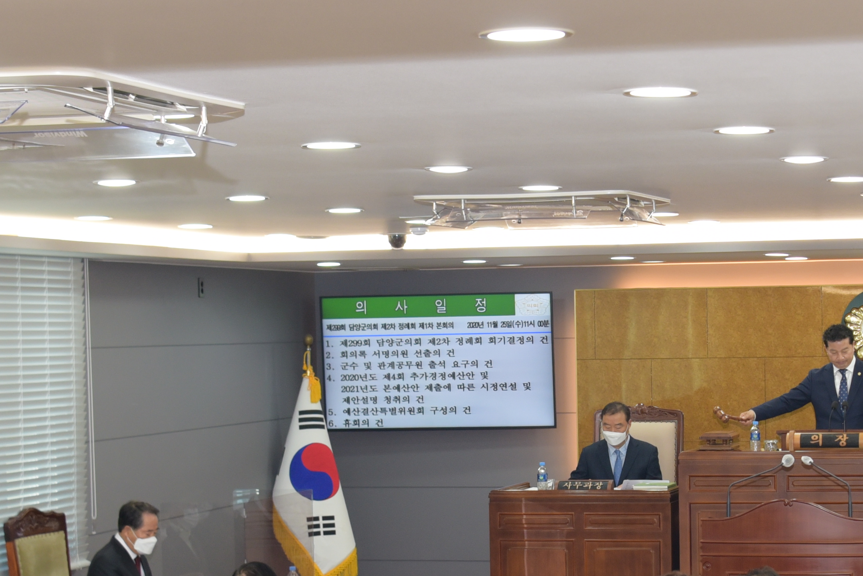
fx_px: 2206
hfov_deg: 21.8
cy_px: 448
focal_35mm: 92
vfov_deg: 14.8
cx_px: 703
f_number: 5
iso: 1000
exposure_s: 1/200
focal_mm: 36
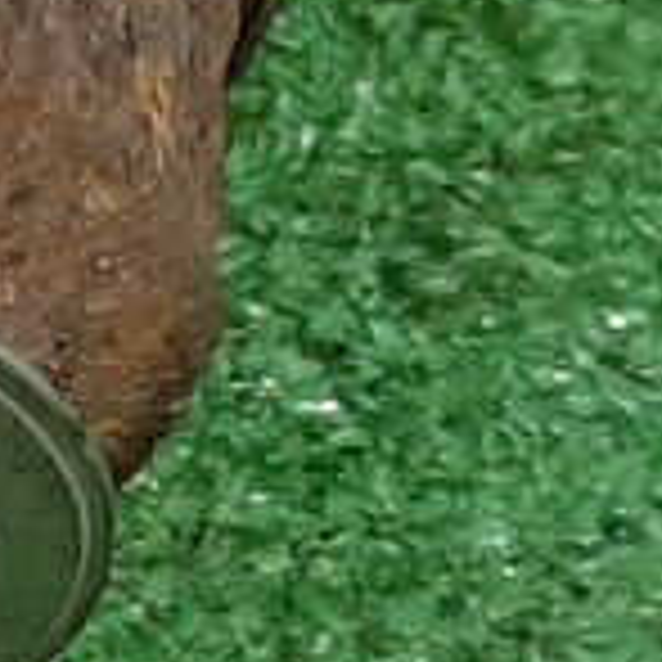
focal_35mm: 225
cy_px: 563
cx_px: -815
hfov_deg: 7.4
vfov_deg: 7.8
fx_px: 4868
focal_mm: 3.93
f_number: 1.7
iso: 132
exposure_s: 1/50
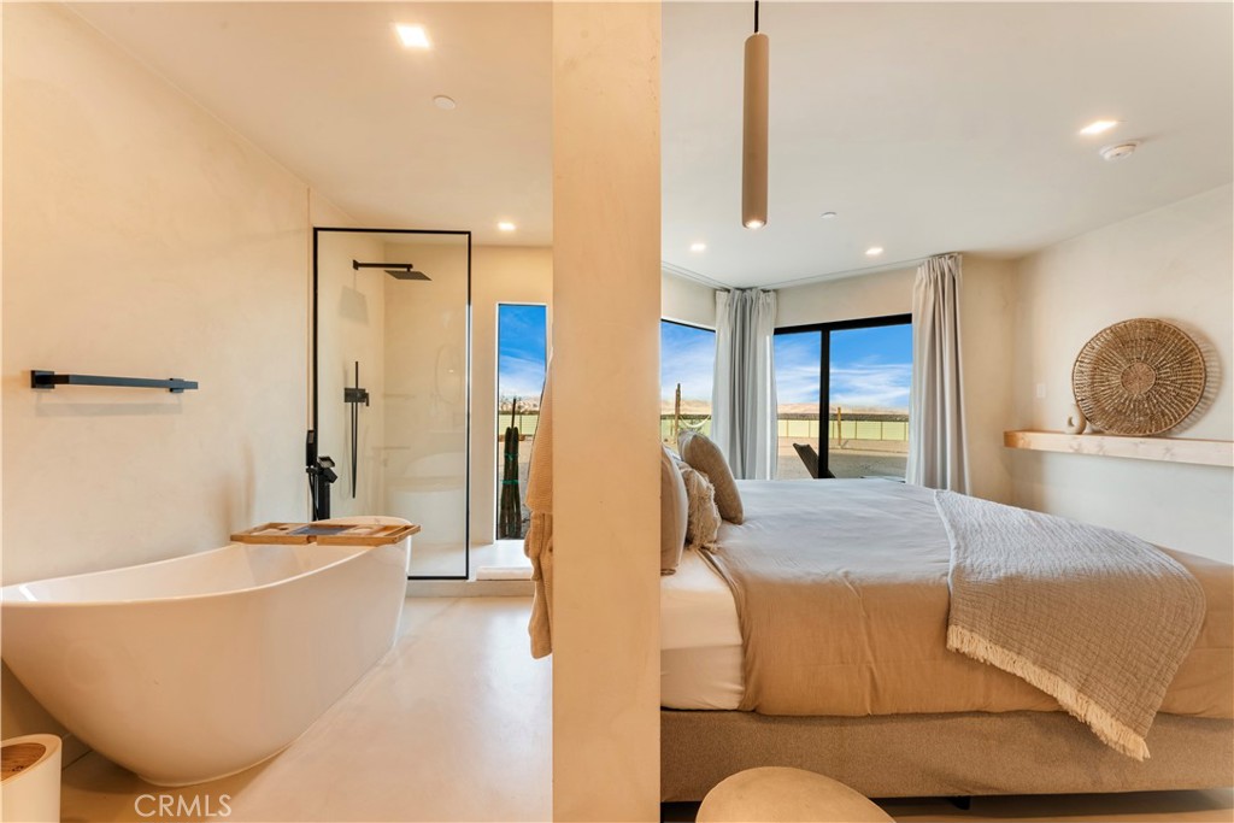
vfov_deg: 81.2
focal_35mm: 14
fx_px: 480
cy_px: 412
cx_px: 617
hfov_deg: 104.2
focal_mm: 14
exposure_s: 1/80
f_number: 13
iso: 400
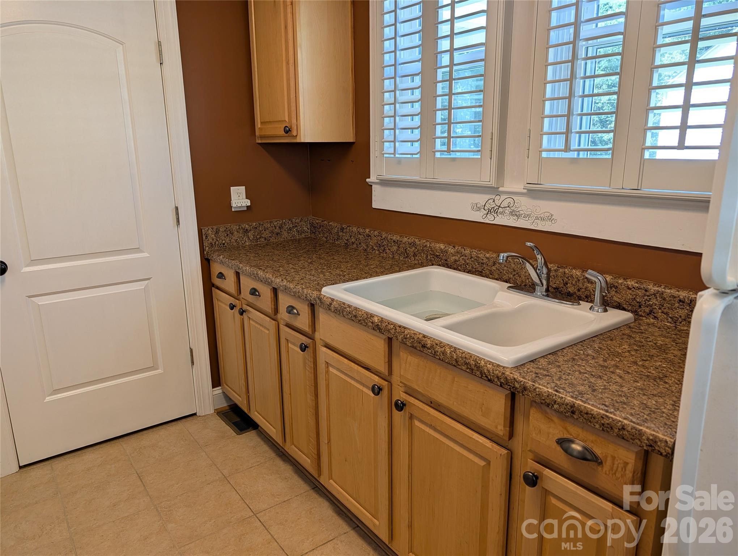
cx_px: 369
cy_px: 278
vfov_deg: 56.9
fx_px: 512
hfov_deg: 71.5
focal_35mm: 24
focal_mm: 6.9
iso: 33
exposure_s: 1/60
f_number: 1.68
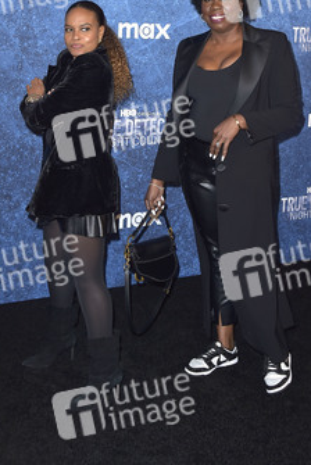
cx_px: 165
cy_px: 198
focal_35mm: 43
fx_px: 556
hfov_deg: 31.2
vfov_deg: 45.3
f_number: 6.3
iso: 400
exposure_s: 1/250
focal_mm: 36
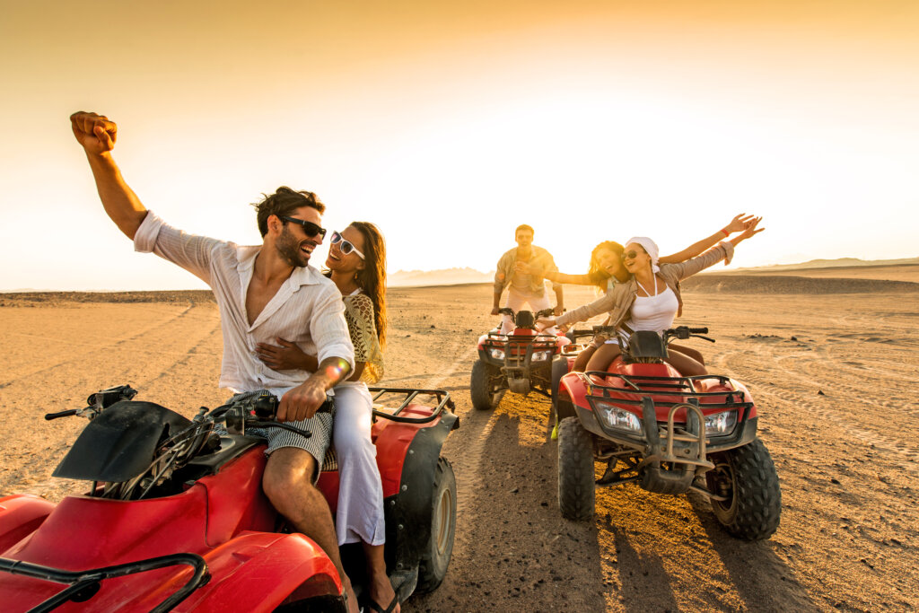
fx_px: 408
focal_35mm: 16
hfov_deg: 96.7
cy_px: 306
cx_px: 460
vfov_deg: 73.8
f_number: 5.6
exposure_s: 1/250
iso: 160
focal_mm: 16
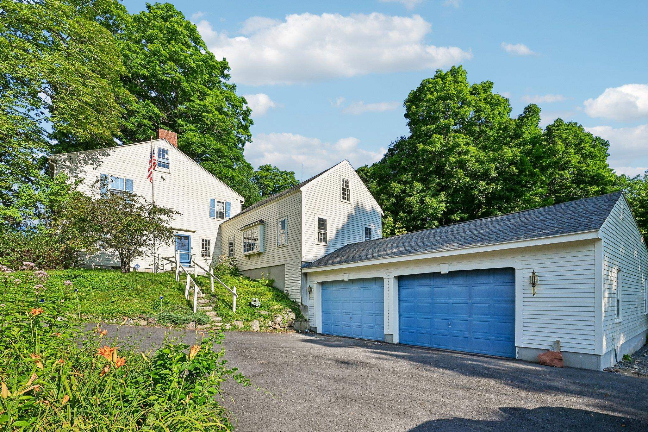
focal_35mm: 16
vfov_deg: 73.7
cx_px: 324
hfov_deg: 96.7
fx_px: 288
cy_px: 216
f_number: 8
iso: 400
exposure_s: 1/800
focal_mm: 16
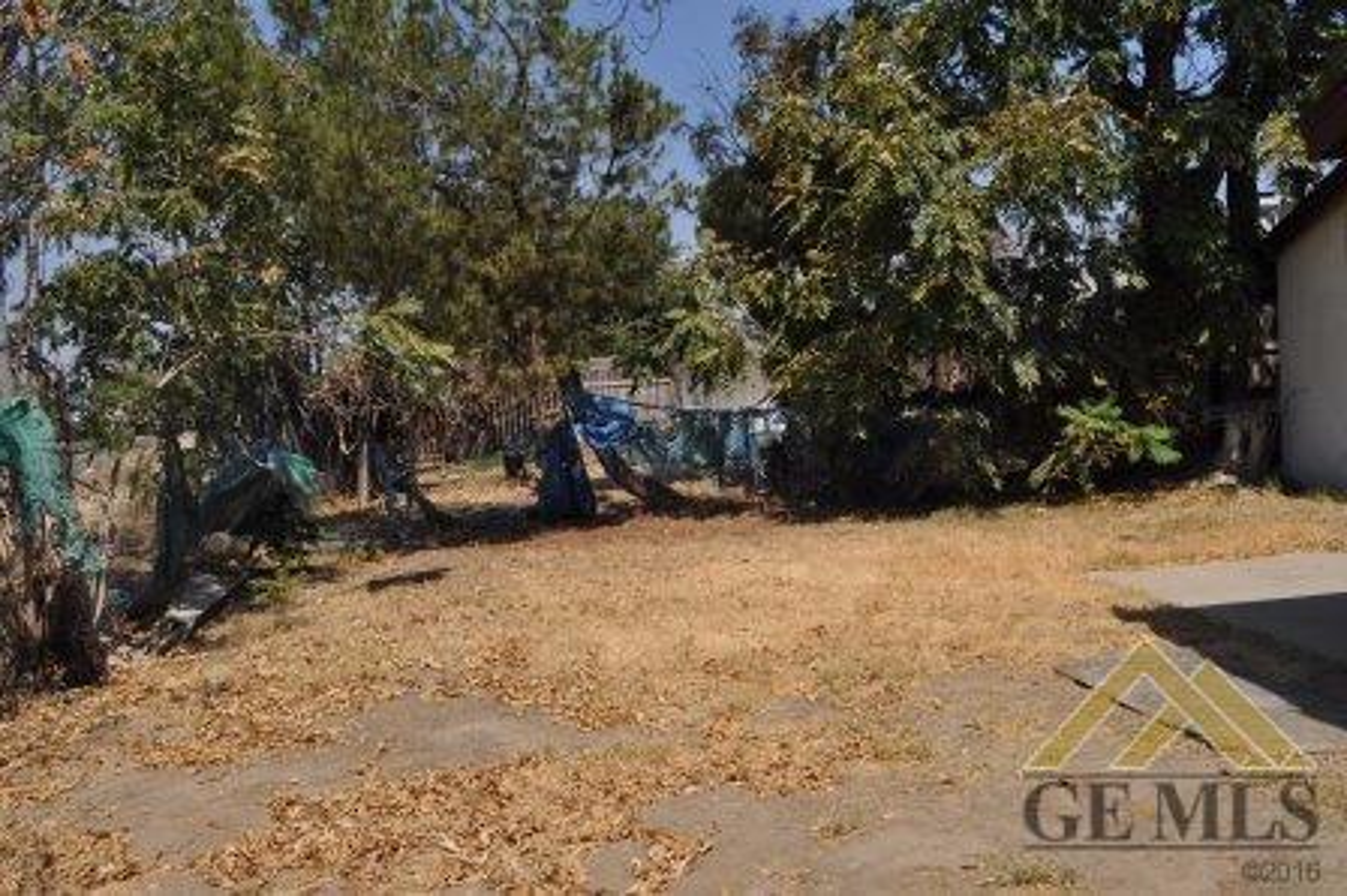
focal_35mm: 36
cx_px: 674
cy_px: 448
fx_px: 1346
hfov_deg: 53.2
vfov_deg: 36.8
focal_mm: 24
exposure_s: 1/400
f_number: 10
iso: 200
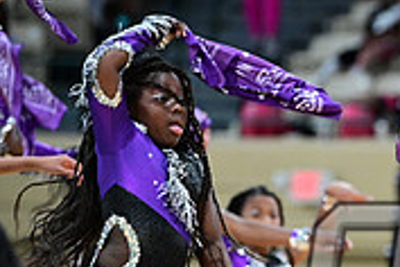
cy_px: 265
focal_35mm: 523
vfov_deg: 2.6
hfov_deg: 3.9
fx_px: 5811
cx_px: 646
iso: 6400
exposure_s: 1/1000
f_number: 3.2
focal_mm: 160
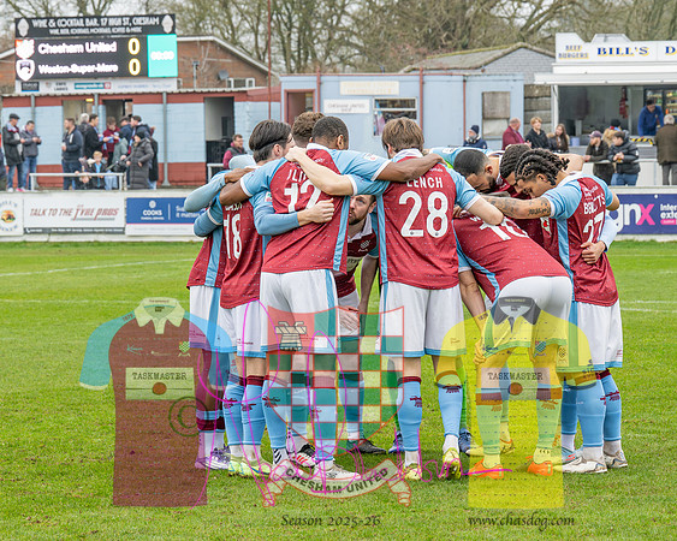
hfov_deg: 11.6
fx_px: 3334
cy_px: 243
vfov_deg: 9.3
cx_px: 279
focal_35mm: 166
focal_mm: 81
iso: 400
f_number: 5.6
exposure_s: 1/200
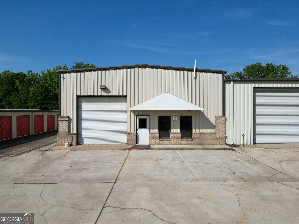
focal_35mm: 24
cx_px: 150
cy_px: 112
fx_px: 207
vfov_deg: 56.8
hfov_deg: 71.6
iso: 110
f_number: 1.7
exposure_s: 1/5000
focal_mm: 6.72
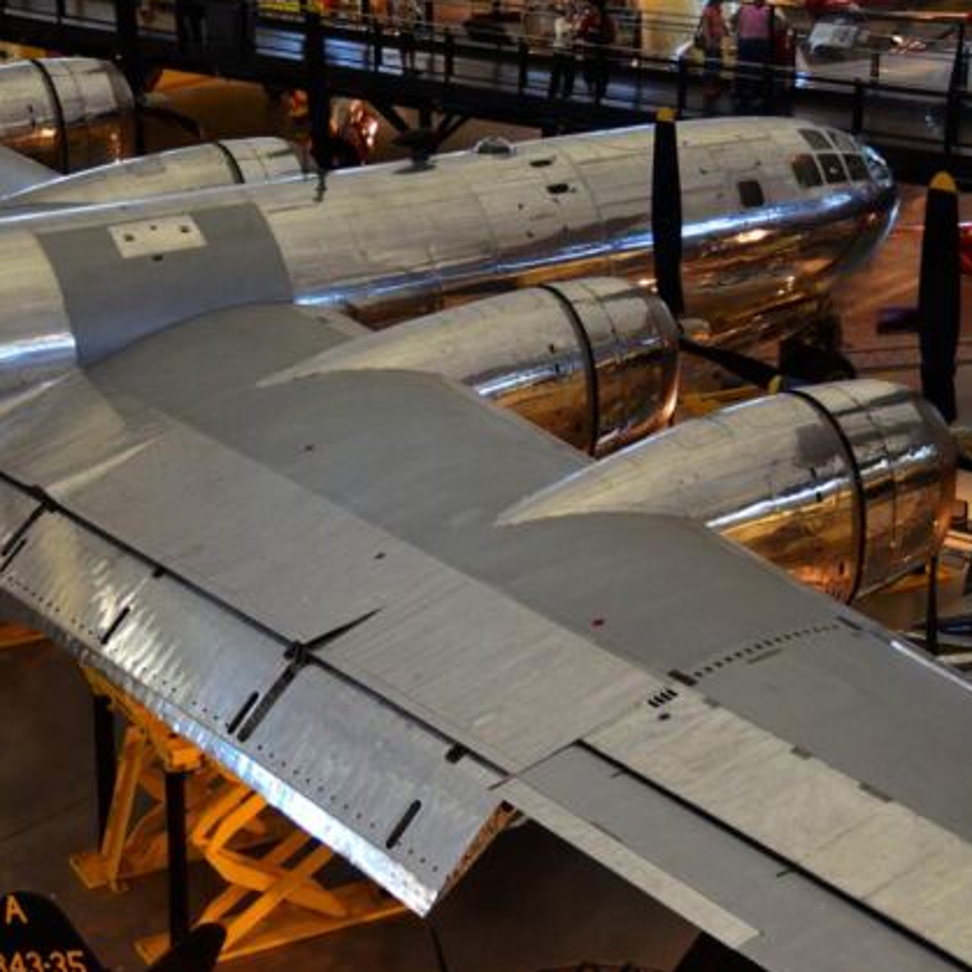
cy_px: 489
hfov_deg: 24.7
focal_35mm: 70
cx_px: 516
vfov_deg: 24.7
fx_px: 2224
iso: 1600
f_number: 4.2
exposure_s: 1/60
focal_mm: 36
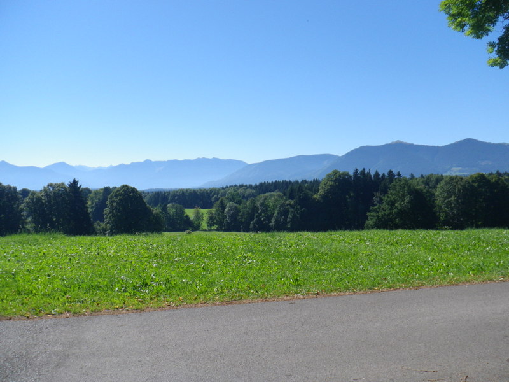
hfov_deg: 52.6
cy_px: 191
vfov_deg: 40.7
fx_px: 515
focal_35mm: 35
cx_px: 254
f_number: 3.8
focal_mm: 6.2
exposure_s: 1/640
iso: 64
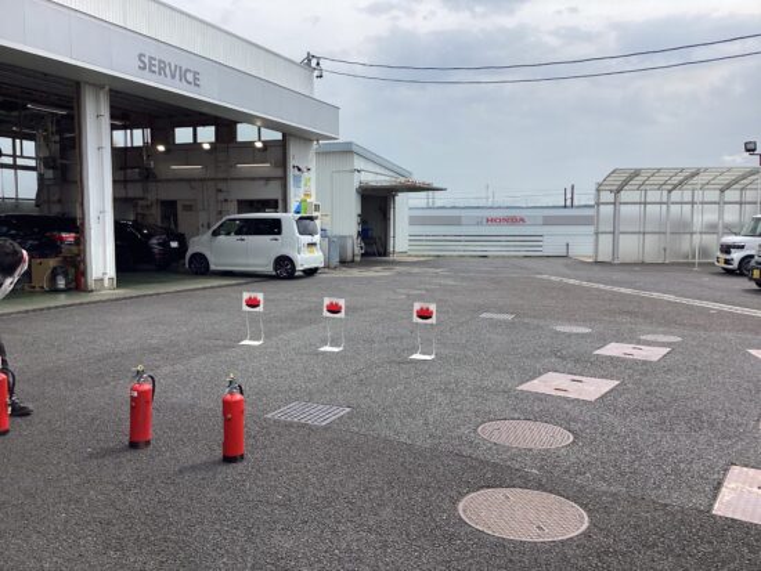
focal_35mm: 31
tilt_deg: -5.4
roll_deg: +1.3
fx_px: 682
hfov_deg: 58.3
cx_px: 380
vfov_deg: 45.5
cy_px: 286
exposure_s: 1/1381
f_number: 2.4
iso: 25
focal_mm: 3.3
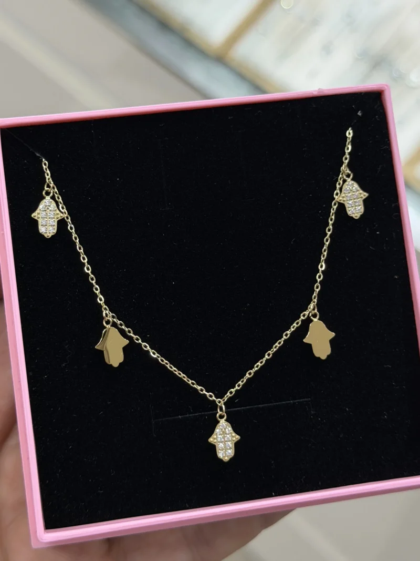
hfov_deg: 30.3
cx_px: 210
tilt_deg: -52.3
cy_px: 280
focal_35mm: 48
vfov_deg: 39.7
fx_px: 777
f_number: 1.78
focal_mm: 6.76
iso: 64
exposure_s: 1/309
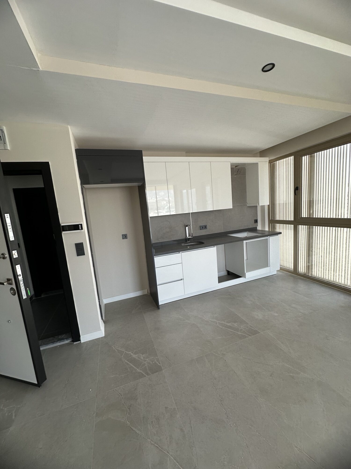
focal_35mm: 14
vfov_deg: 102.1
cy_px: 234
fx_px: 189
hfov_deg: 85.7
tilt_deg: -10.6
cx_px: 176
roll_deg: +6.1
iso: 80
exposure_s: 1/99
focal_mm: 2.22
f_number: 2.2
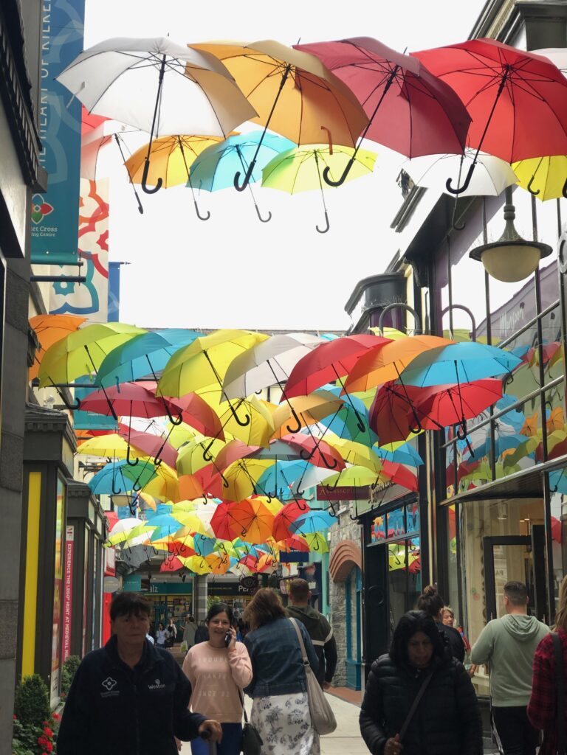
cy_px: 378
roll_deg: +0.9
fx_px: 1245
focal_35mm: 57
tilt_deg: +10.7
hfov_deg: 25.7
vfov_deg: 33.8
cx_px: 284
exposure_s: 1/120
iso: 40
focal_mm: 6.6
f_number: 2.8
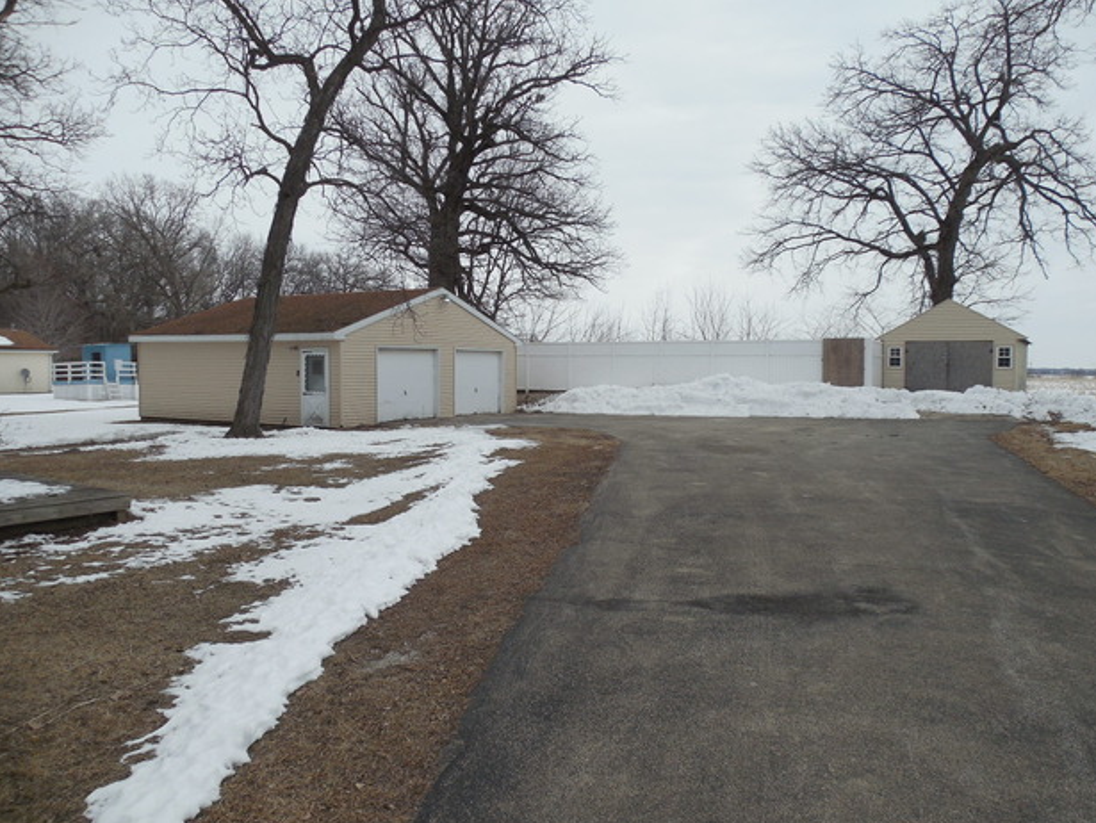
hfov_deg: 67.3
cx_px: 552
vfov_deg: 53.1
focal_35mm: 26
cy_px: 399
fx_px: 824
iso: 125
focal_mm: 4.5
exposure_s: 1/500
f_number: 6.6
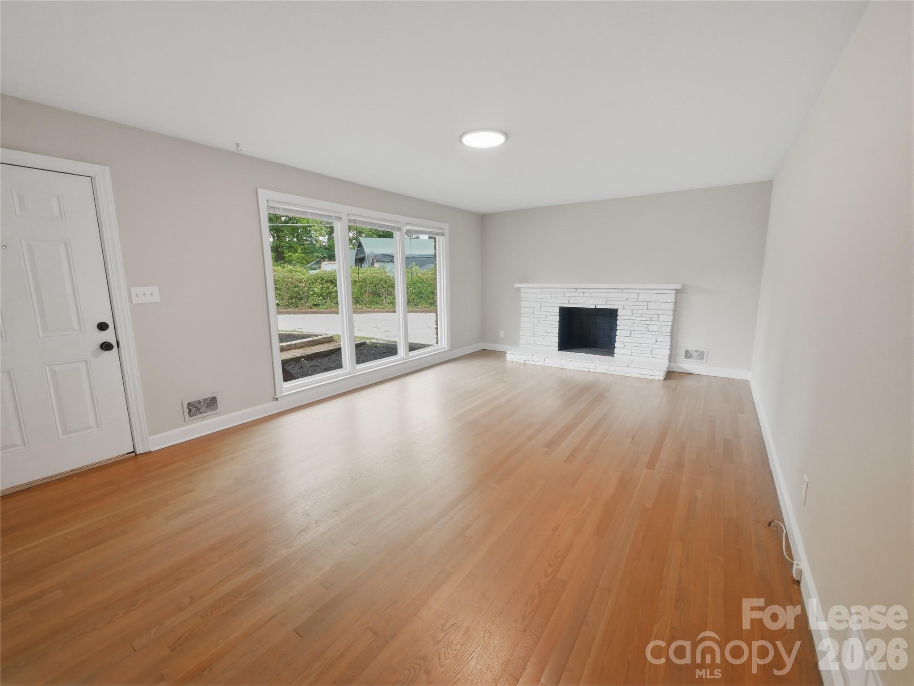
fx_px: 370
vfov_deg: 85.7
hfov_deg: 102.0
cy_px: 343
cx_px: 457
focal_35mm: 14
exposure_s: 1/4
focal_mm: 7
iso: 200
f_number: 8
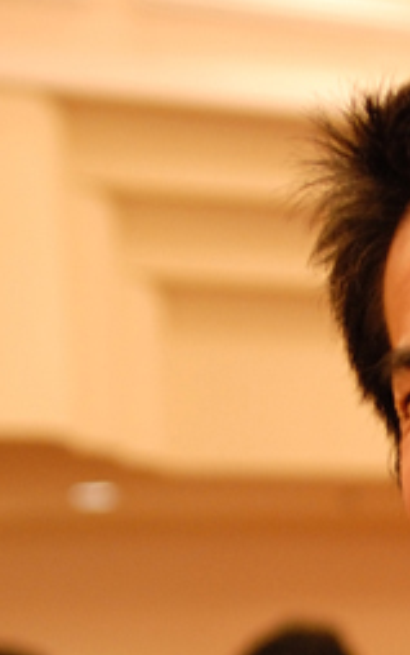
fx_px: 1929
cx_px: 440
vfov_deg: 18.3
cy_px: 781
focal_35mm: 108
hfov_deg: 12.0
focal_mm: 28
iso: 800
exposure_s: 1/60
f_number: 2
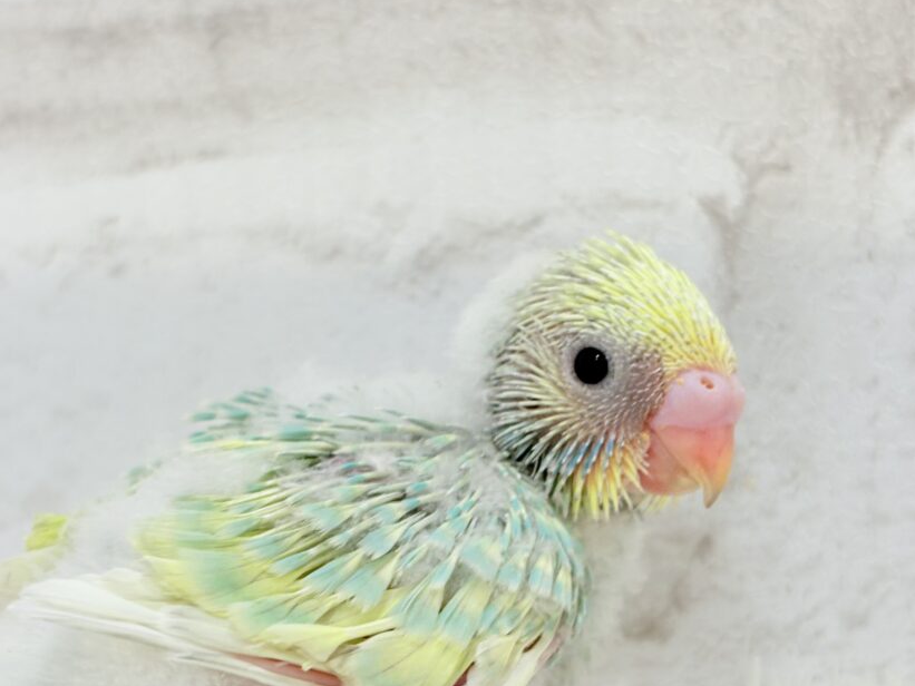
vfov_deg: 19.3
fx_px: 2009
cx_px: 455
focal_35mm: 76
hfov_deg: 25.7
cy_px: 459
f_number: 1.6
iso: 40
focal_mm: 5.96
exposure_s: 1/50
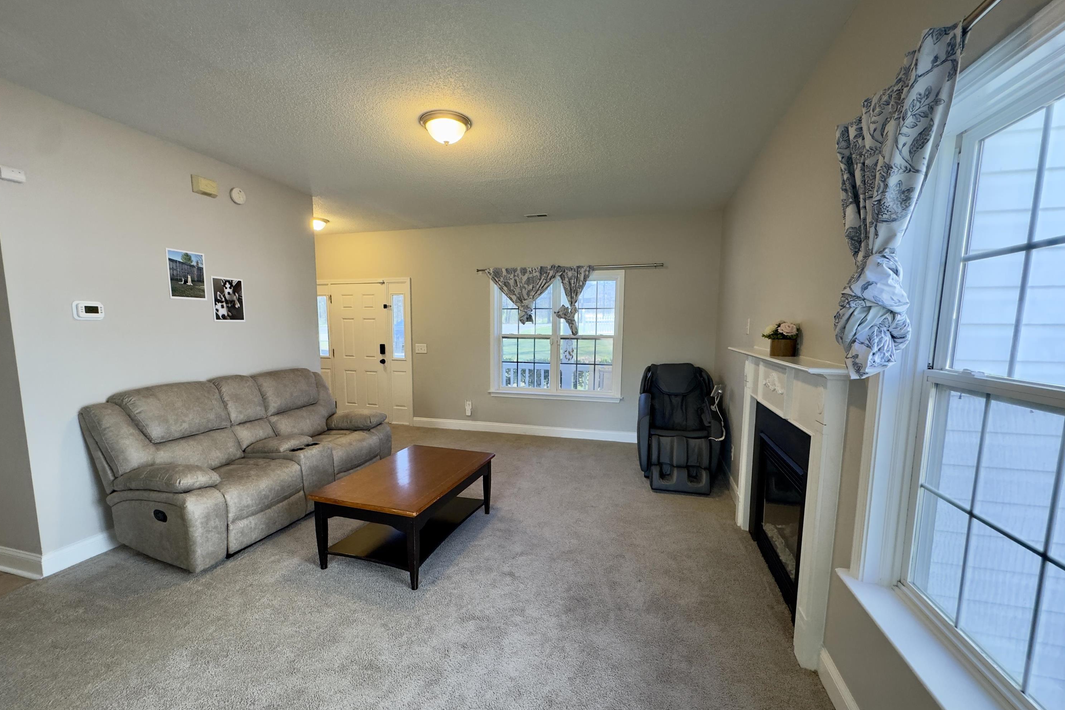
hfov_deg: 100.4
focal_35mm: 15
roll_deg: -0.7
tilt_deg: -7.1
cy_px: 375
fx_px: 444
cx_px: 521
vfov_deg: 77.3
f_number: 2.2
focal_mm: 2.22
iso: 320
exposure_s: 1/60
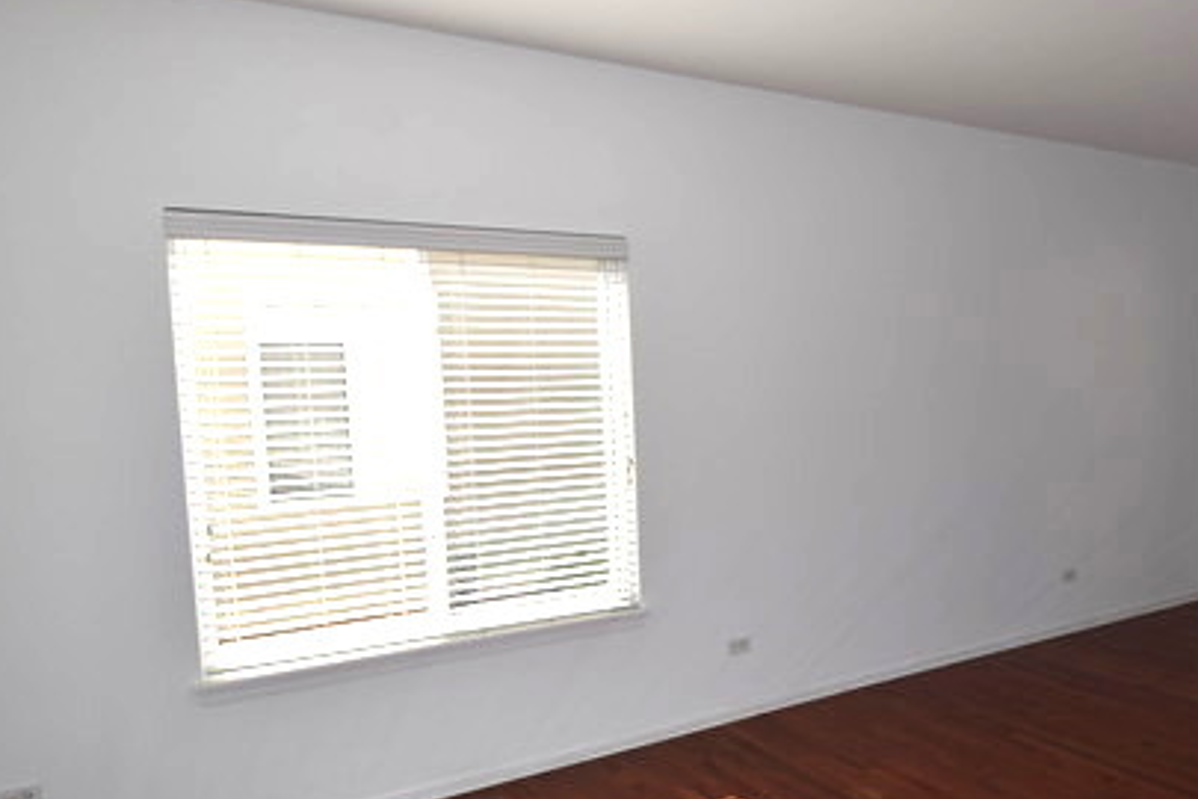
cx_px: 905
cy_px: 475
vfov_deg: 42.4
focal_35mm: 31
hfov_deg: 57.4
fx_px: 1025
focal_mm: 13
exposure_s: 1/200
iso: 100
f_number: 7.1
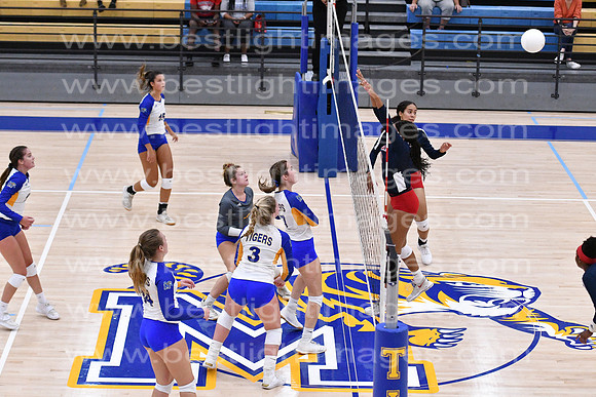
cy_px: 198
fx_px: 1739
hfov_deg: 19.5
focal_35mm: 105
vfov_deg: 13.0
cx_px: 298
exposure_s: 1/1000
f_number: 3.2
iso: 6400
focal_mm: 70
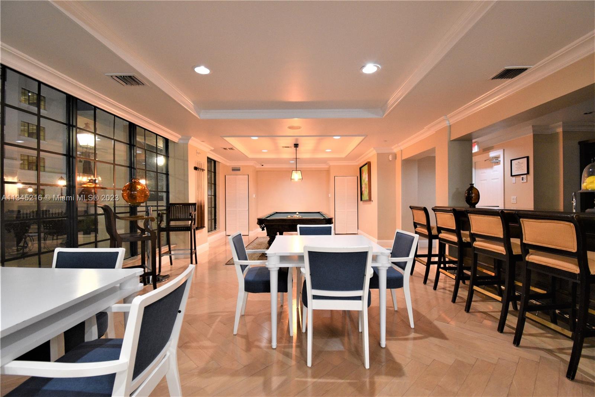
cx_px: 298
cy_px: 198
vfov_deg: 77.3
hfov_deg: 100.4
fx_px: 248
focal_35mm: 15
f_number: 6.3
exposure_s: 1/15
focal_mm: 10
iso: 1600
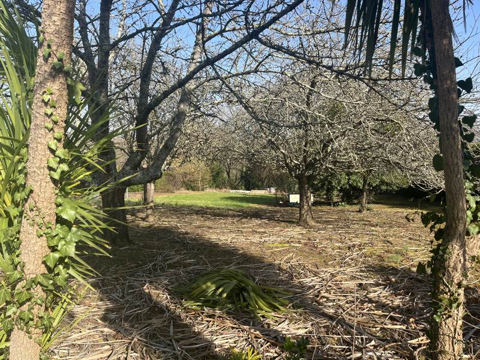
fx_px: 361
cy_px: 180
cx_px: 240
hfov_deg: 67.3
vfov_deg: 53.1
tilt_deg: -7.3
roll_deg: -0.8
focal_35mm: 26
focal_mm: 5.1
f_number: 1.6
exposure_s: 1/1536
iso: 50
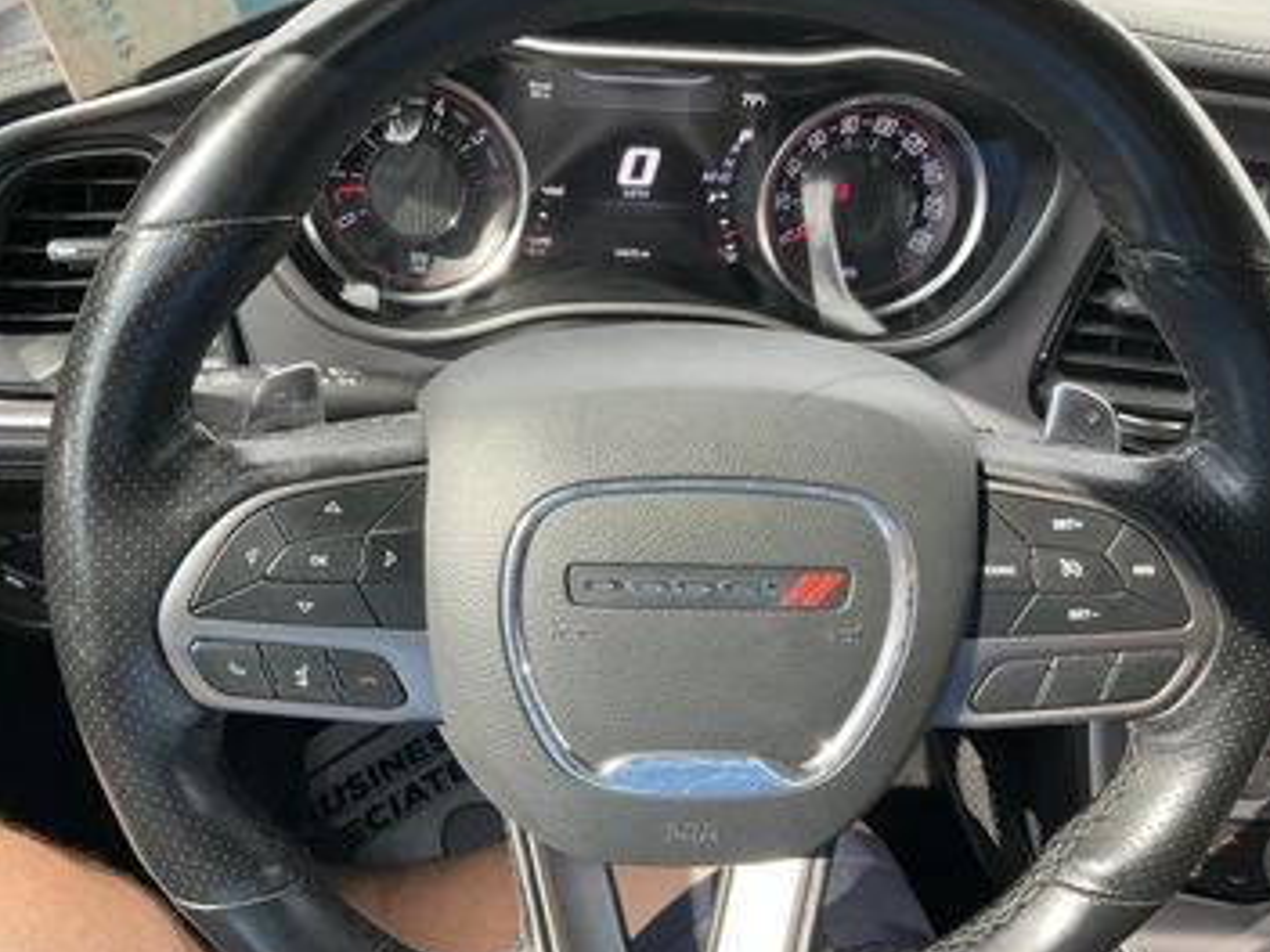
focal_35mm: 33
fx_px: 1211
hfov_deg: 55.3
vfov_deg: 42.9
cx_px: 603
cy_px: 494
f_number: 1.8
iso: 64
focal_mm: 3
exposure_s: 1/122
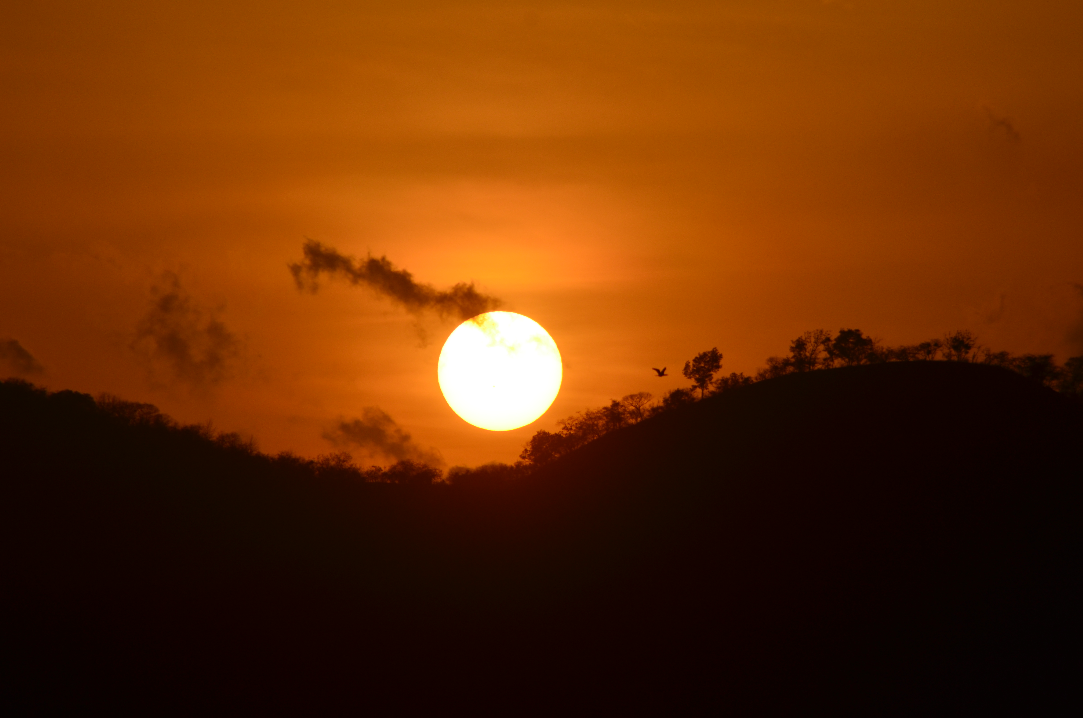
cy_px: 359
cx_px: 542
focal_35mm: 450
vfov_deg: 3.0
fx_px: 13509
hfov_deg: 4.6
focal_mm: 300
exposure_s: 1/4000
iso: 140
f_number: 8
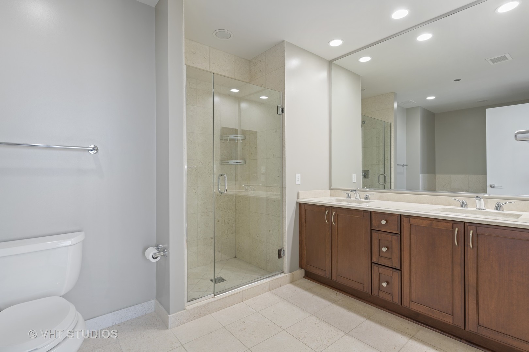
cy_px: 176
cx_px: 264
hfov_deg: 90.0
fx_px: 264
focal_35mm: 18
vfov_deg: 67.4
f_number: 8
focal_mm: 18
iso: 200
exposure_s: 1/3
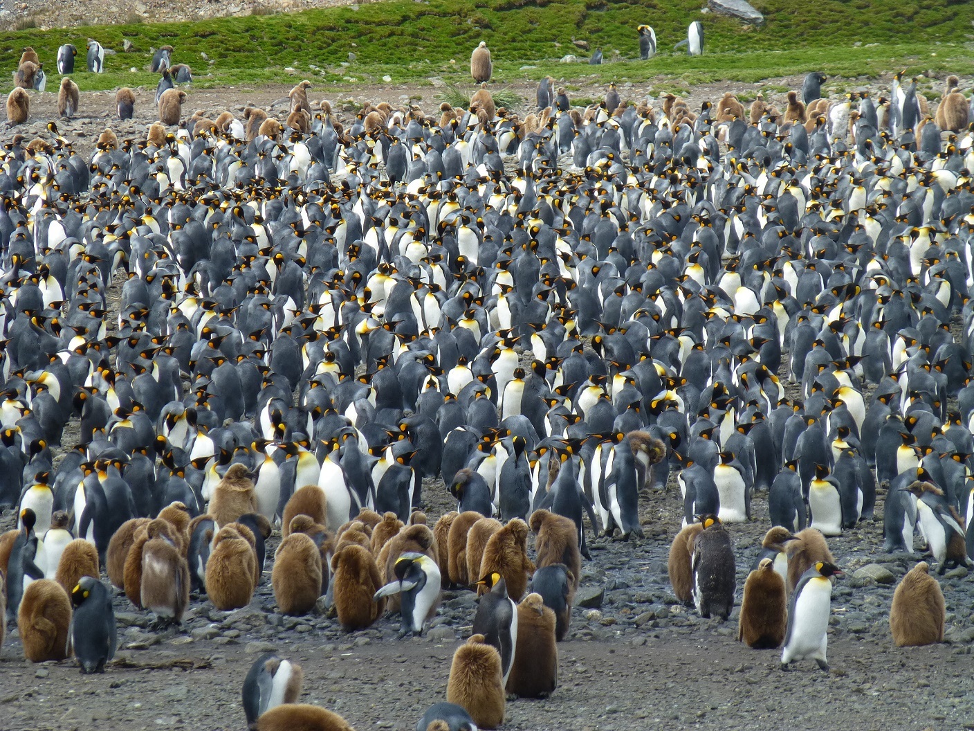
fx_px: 11508
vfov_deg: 3.6
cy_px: 366
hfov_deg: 4.8
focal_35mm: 409
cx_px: 487
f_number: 6
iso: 100
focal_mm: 73.1
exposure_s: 1/250
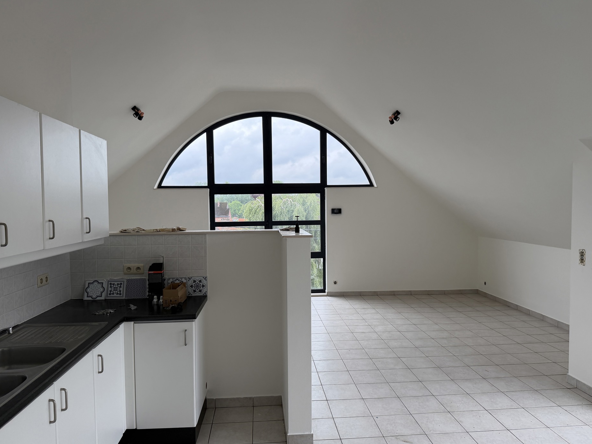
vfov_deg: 54.9
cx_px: 295
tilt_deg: -2.7
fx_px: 428
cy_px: 223
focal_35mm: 25
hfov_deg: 69.4
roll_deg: +1.0
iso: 100
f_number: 1.78
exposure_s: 1/750
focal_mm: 6.76
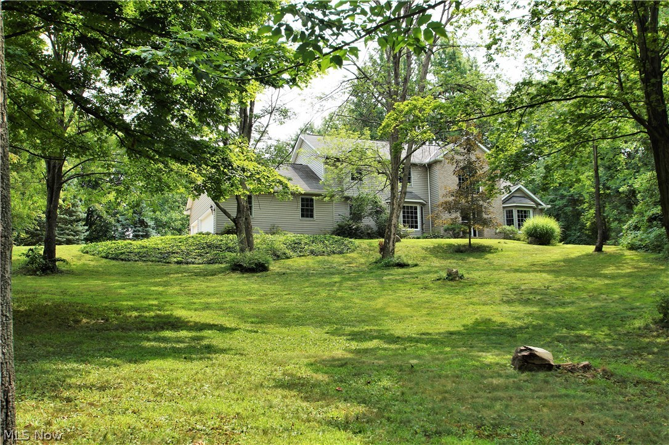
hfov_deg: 53.2
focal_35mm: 36
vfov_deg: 36.8
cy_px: 222
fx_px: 668
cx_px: 334
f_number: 8
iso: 100
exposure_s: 1/100
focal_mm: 24
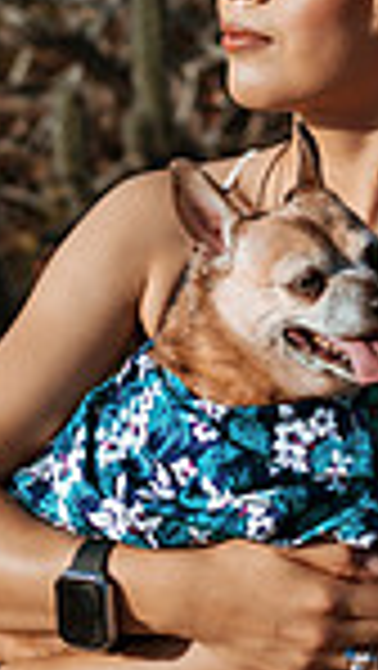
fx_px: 1975
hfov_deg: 10.9
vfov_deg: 18.8
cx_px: 279
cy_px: 13
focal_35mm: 111
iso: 100
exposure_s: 1/2500
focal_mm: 35
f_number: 2.5
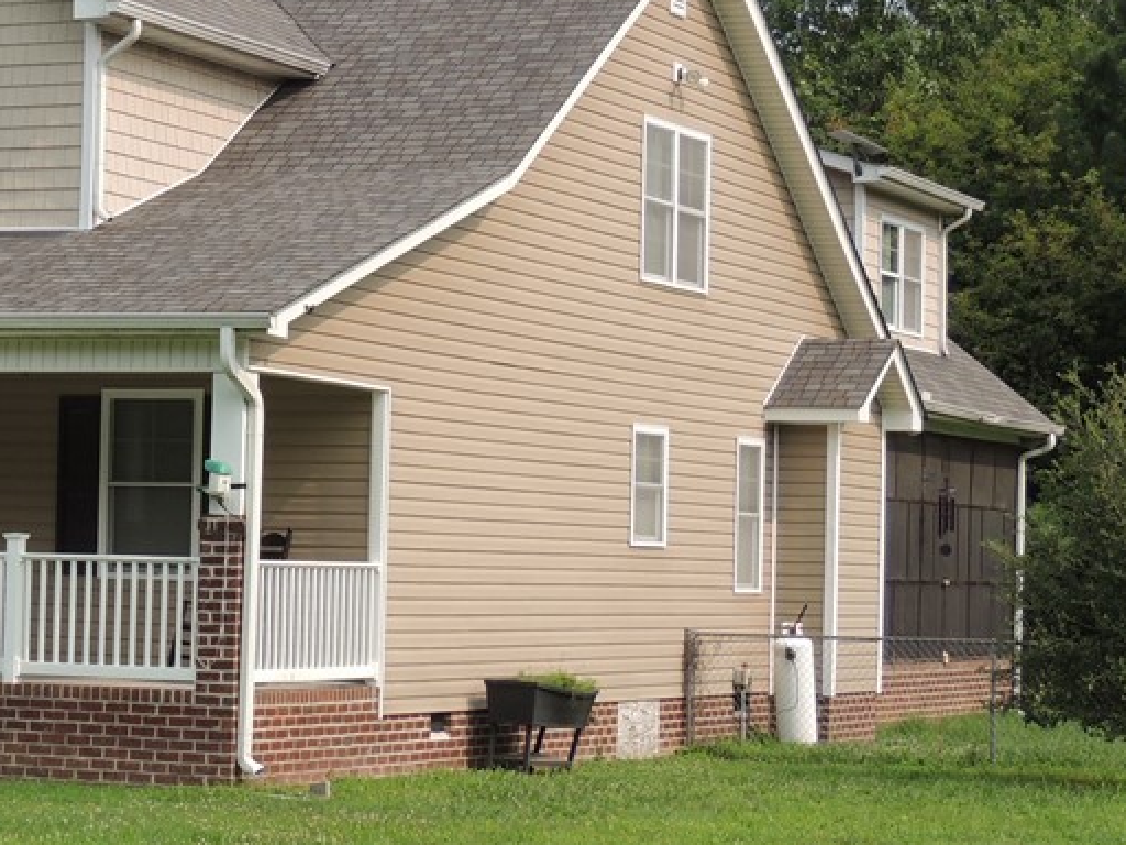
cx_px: 99
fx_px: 3578
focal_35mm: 110
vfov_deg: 13.5
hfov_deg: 17.6
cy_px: 345
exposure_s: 1/640
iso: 100
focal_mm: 9.8
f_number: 3.7
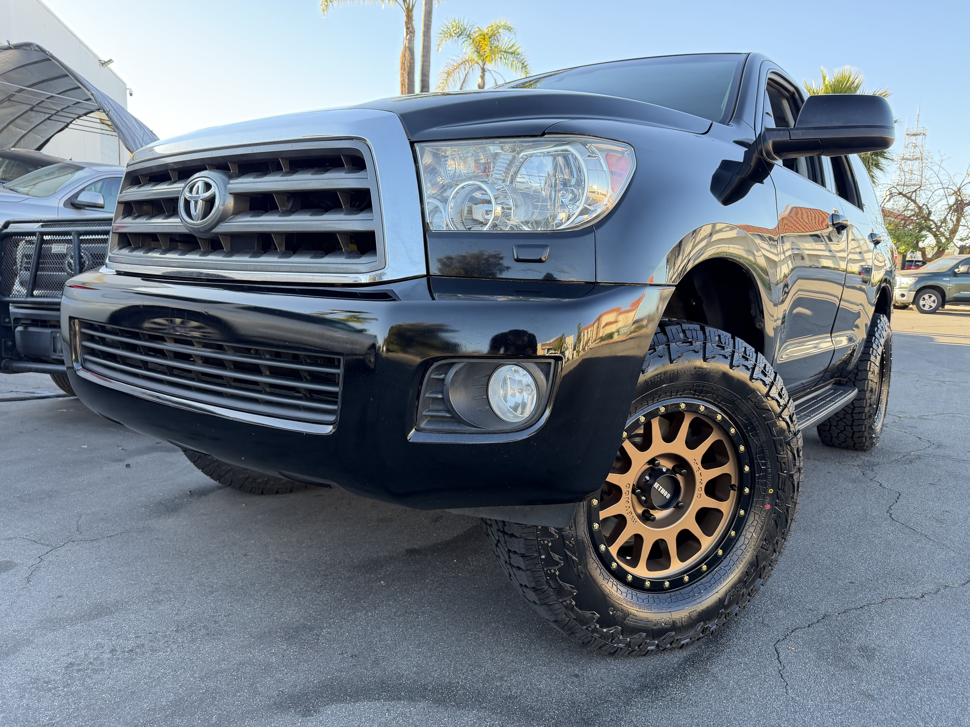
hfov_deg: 71.6
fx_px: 673
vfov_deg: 56.8
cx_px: 485
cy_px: 364
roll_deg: -2.3
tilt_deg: -8.3
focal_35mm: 24
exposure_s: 1/208
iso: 125
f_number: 1.78
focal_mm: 6.76
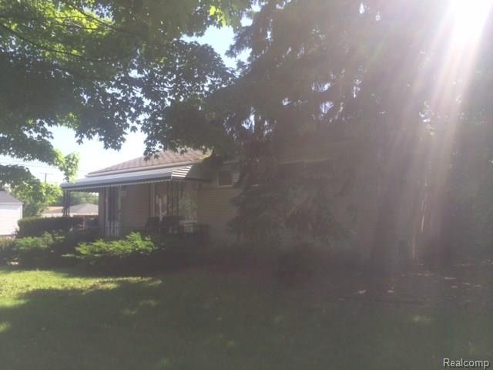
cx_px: 246
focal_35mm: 30
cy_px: 185
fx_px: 427
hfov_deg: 60.0
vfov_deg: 46.8
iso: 32
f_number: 2.2
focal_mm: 4.12
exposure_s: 1/720
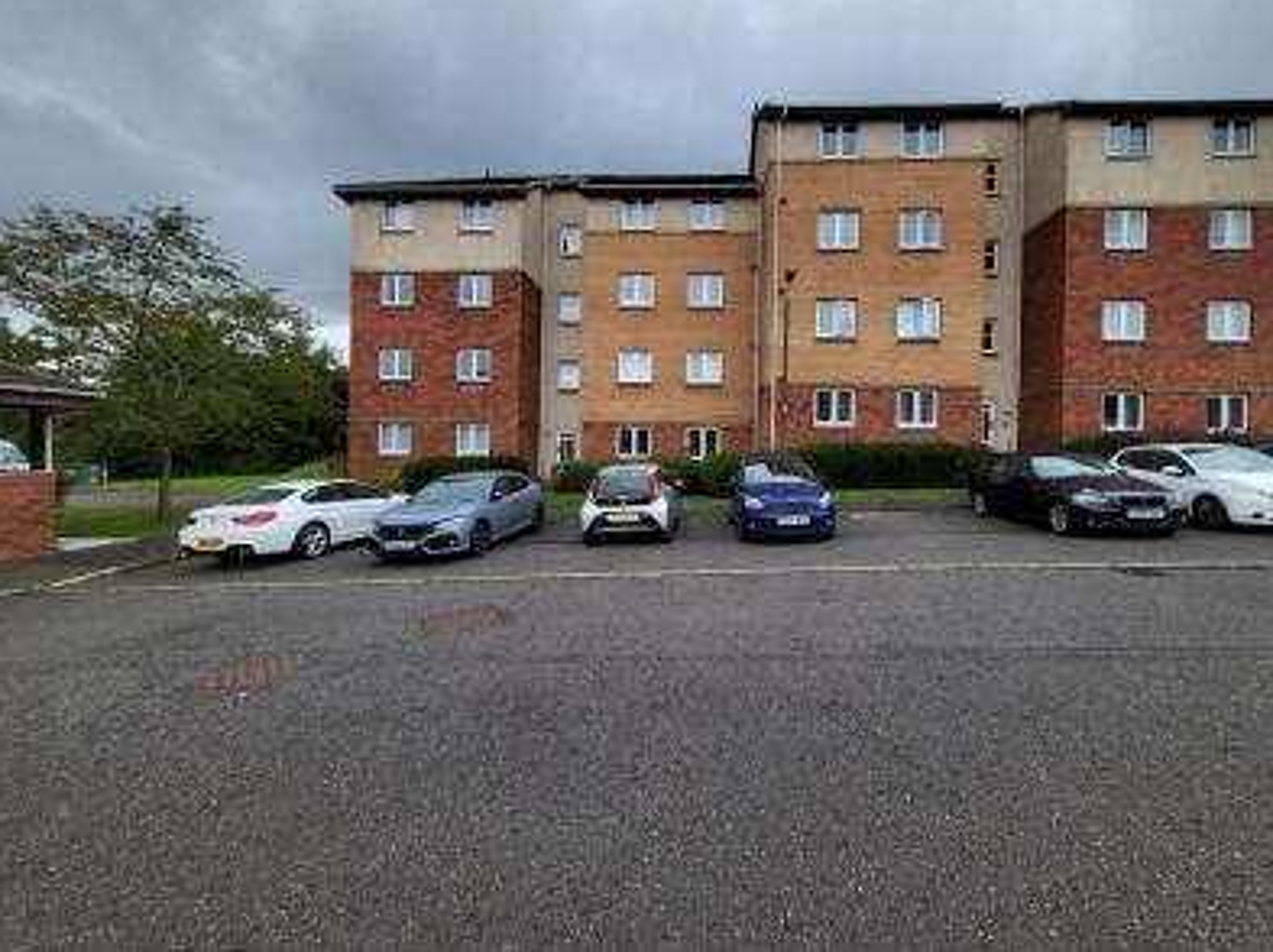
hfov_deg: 102.0
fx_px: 514
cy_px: 445
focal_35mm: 14
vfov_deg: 85.5
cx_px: 672
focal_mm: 1.74
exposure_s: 1/244
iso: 32
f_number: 2.2
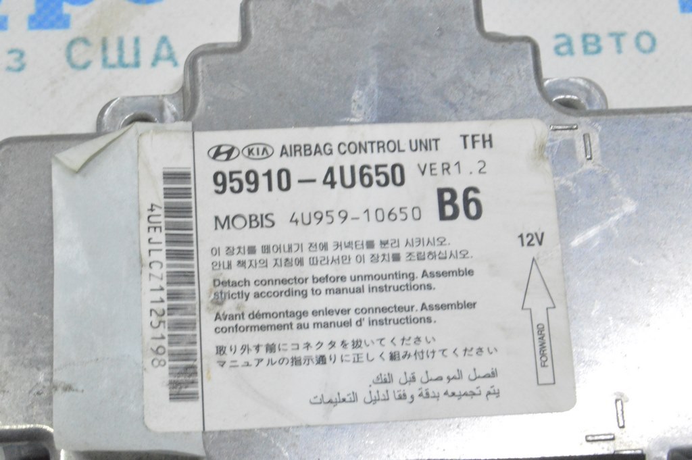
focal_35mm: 82
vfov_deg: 16.5
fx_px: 1585
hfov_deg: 24.6
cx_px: 346
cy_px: 230
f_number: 20
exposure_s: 1/20
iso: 6400
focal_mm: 55
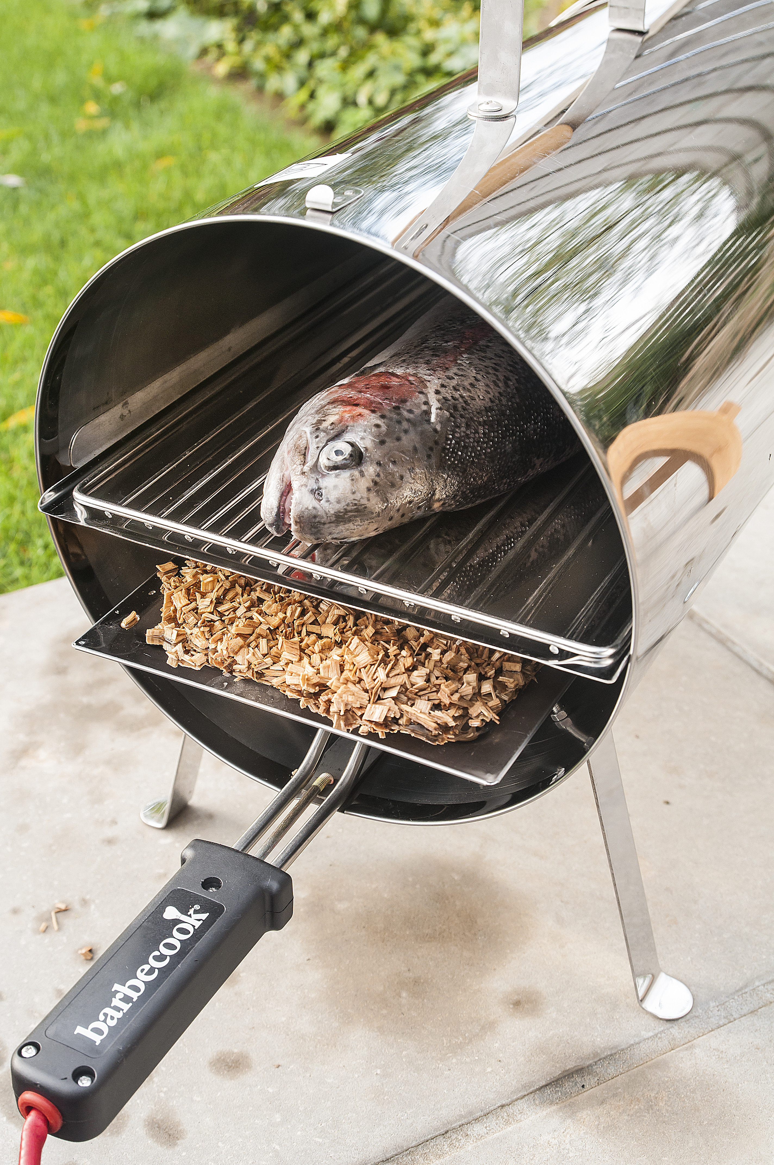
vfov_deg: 38.9
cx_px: 387
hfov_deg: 26.4
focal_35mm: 51
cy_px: 582
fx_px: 1649
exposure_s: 1/90
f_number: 5.6
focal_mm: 34
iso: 400
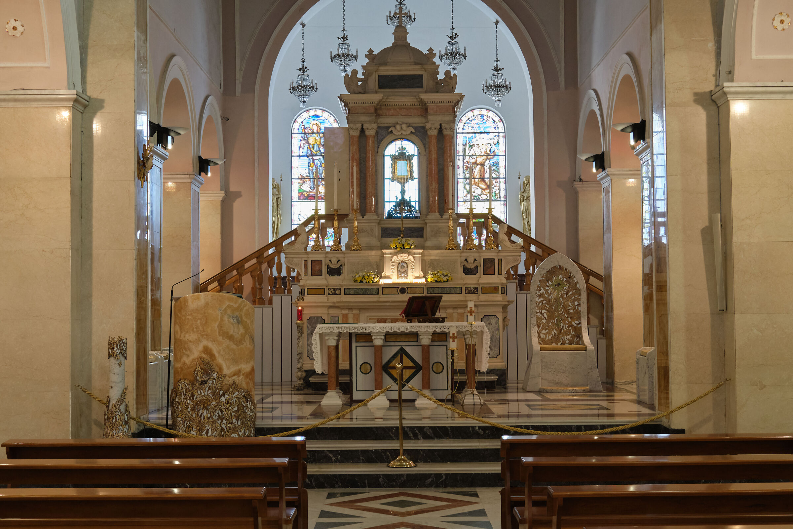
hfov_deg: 37.5
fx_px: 1167
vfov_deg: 25.5
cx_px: 396
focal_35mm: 53
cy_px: 264
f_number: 8
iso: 1600
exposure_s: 1/9
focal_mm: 35
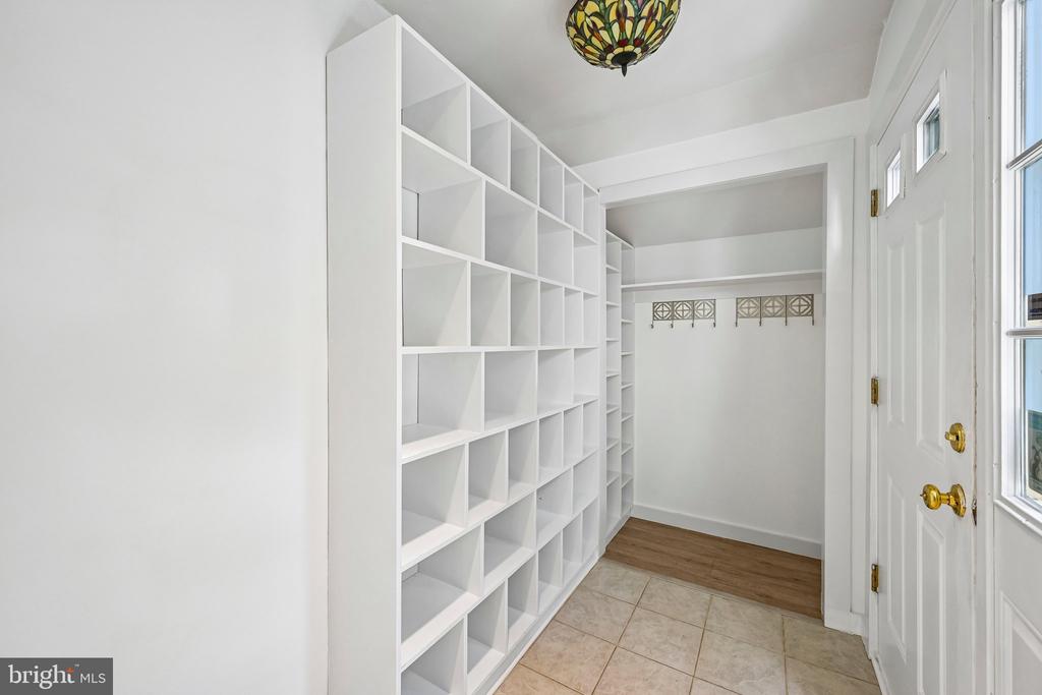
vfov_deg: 81.2
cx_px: 521
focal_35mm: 14
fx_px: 405
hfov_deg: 104.2
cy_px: 348
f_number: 8
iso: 400
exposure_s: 1/8
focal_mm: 14
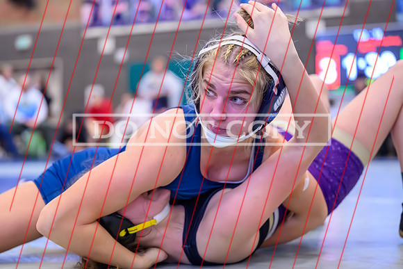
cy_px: 134
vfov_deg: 19.5
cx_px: 202
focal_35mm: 70
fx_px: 784
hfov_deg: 28.8
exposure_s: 1/640
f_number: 2.8
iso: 10000
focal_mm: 70
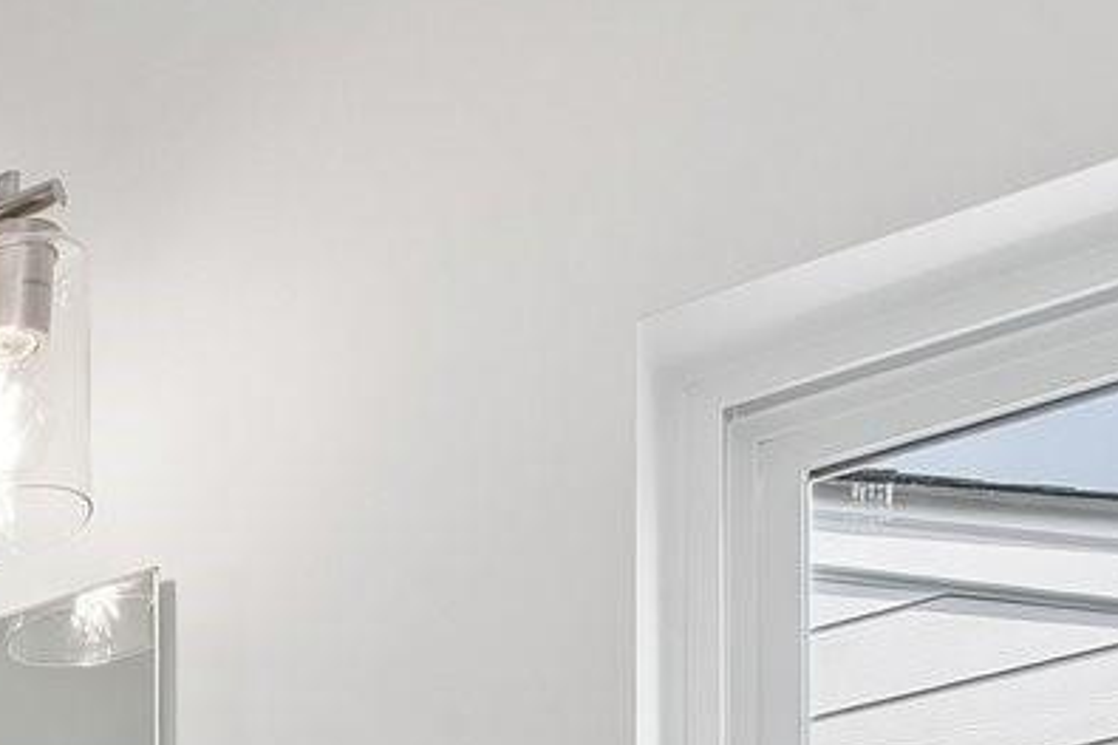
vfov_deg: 12.3
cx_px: -1446
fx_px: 2576
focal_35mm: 83
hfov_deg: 15.6
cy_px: 1899
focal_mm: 16
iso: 200
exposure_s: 1/40
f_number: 11
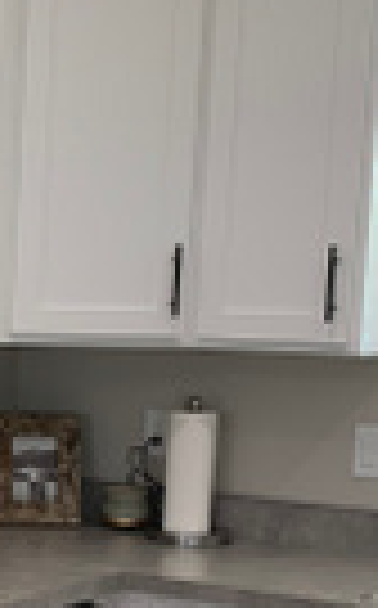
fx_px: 1620
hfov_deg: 12.8
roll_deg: -1.0
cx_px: -140
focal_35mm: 98
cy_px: 513
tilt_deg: -7.4
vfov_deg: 20.9
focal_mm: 4.25
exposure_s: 1/60
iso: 64
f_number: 1.8
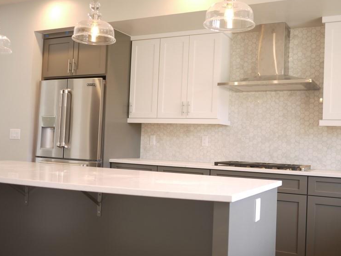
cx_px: 173
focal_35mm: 43
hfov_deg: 43.8
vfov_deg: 33.6
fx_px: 424
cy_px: 132
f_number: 1.7
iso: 100
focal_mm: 20
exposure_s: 1/60
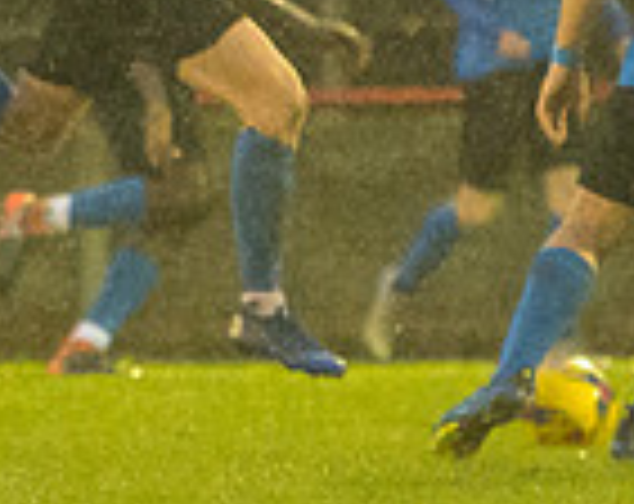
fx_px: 32971
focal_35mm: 1762
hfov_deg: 1.1
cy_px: 53
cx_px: -19
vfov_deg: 0.9
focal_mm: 200
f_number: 2.8
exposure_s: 1/1000
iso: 5000
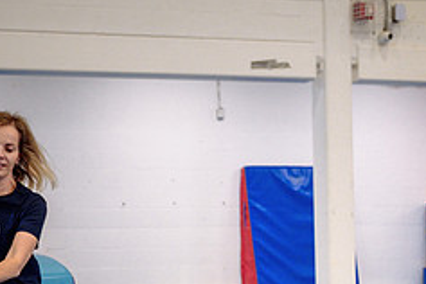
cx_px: 84
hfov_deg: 19.6
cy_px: 327
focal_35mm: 103
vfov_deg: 13.0
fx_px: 1219
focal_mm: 34.5
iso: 1600
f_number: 3.5
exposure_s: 1/250
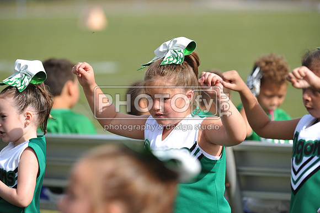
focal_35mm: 260
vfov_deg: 5.3
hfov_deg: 7.9
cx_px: 160
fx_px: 2310
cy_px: 106
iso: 800
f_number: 5
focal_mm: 260
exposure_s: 1/2500
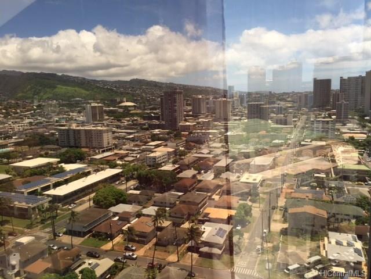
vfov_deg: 48.2
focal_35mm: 29
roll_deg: +0.7
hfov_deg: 61.7
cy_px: 140
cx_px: 186
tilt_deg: -6.8
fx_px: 311
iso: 32
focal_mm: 4.15
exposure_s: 1/329
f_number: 2.2
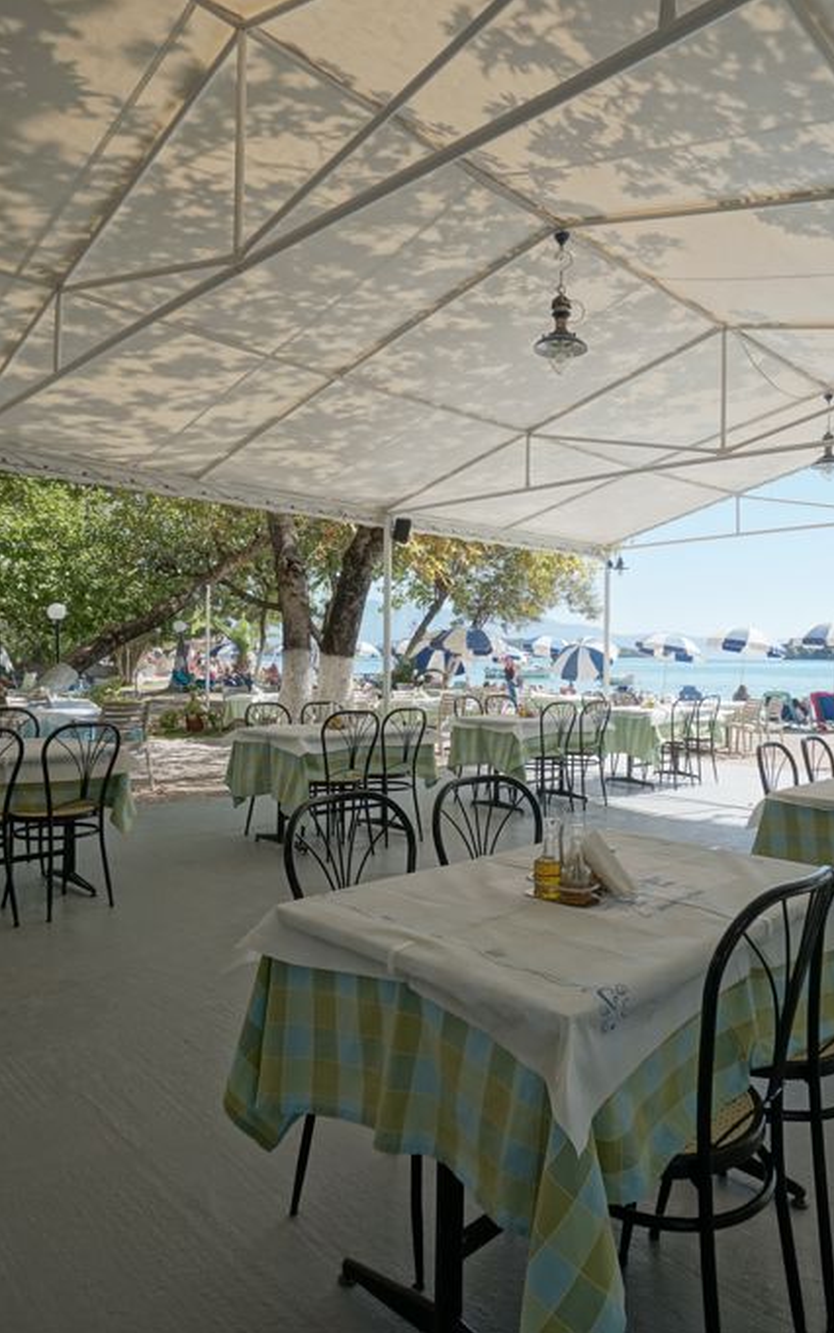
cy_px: 666
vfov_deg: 77.1
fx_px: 836
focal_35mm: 23
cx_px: 497
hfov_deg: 52.7
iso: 400
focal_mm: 10
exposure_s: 1/320
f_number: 8
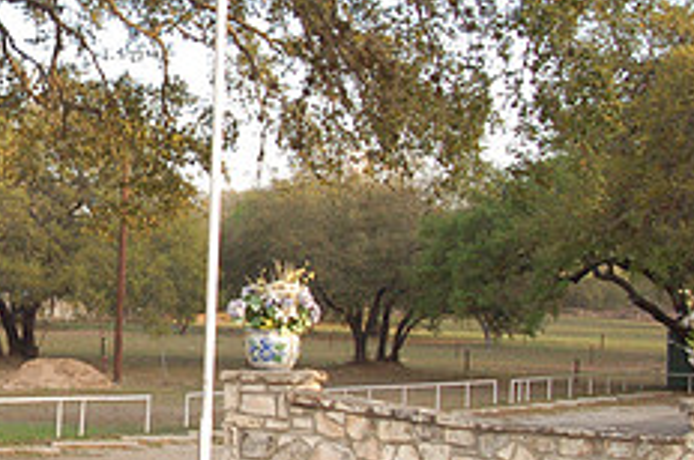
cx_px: -39
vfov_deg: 13.0
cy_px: 149
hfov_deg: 18.8
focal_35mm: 105
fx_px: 2021
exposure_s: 1/160
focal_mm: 28
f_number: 10
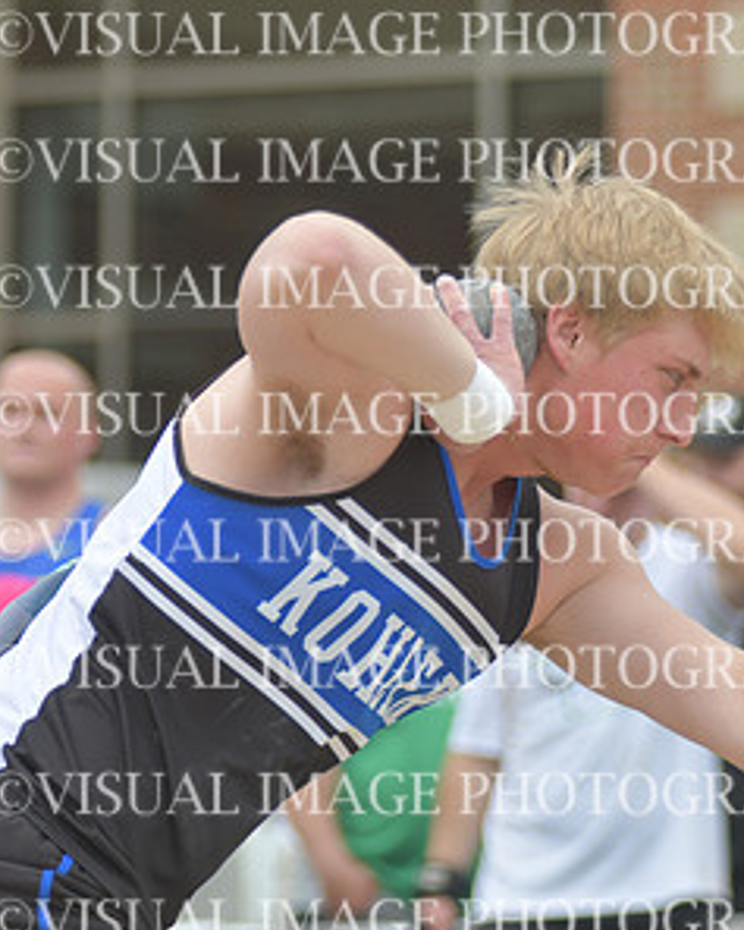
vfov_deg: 5.2
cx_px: 443
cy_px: 350
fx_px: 10206
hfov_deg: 4.2
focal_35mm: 371
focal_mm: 135
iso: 250
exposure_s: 1/2000
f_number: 2.8
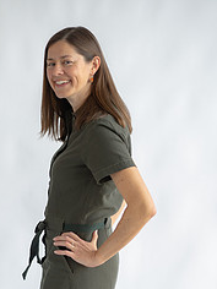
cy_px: 273
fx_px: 1304
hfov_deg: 9.5
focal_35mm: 156
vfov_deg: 12.5
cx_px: 77
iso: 500
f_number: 1.8
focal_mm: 85
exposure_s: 1/320
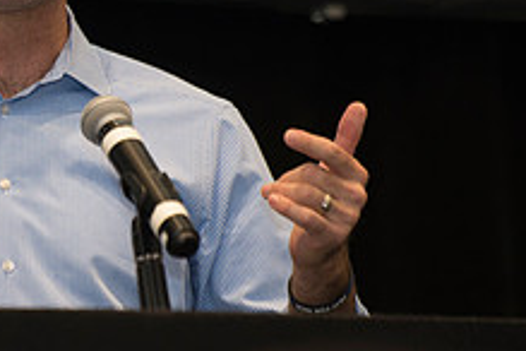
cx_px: -31
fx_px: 7729
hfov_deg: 3.9
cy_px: 161
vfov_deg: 2.6
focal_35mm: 529
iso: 1250
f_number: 2.8
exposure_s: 1/160
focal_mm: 200
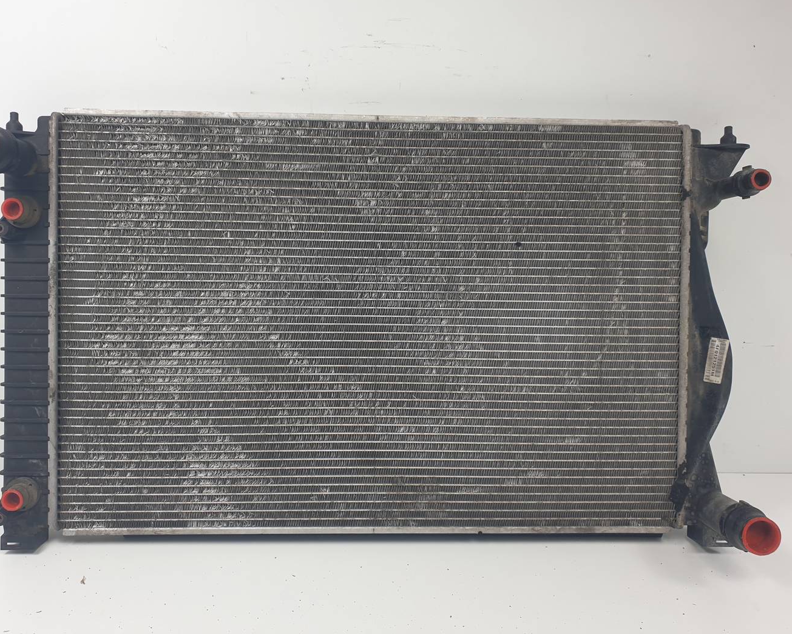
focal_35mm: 28
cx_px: 367
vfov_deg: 51.5
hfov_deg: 62.1
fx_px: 656
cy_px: 311
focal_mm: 4.3
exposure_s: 1/165
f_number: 2.4
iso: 50
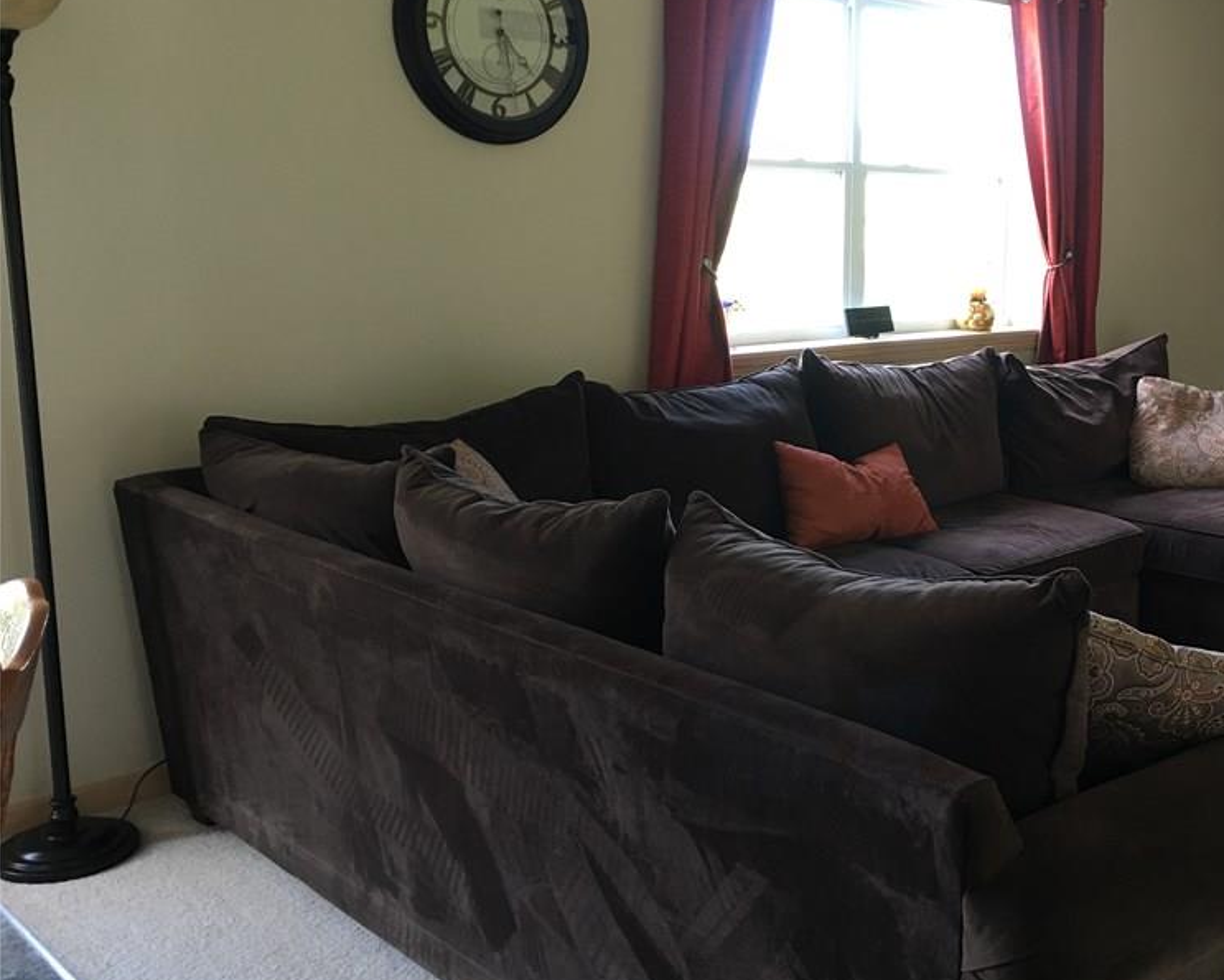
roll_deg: -2.1
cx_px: 842
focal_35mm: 39
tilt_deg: -9.1
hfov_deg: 45.9
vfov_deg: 38.2
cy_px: 451
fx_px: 1413
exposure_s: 1/15
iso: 40
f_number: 2.2
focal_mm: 4.15
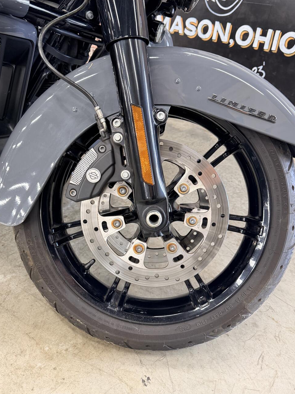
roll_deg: -7.7
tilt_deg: -28.5
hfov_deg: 49.7
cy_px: 187
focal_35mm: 28
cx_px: 144
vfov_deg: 63.4
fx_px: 318
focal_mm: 6.76
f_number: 1.78
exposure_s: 1/60
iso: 320
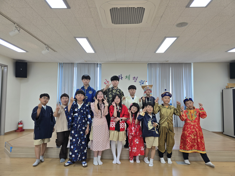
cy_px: 88
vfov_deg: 58.9
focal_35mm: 23
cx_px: 118
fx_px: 156
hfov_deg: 73.9
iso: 50
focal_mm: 6.3
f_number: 1.7
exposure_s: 1/120
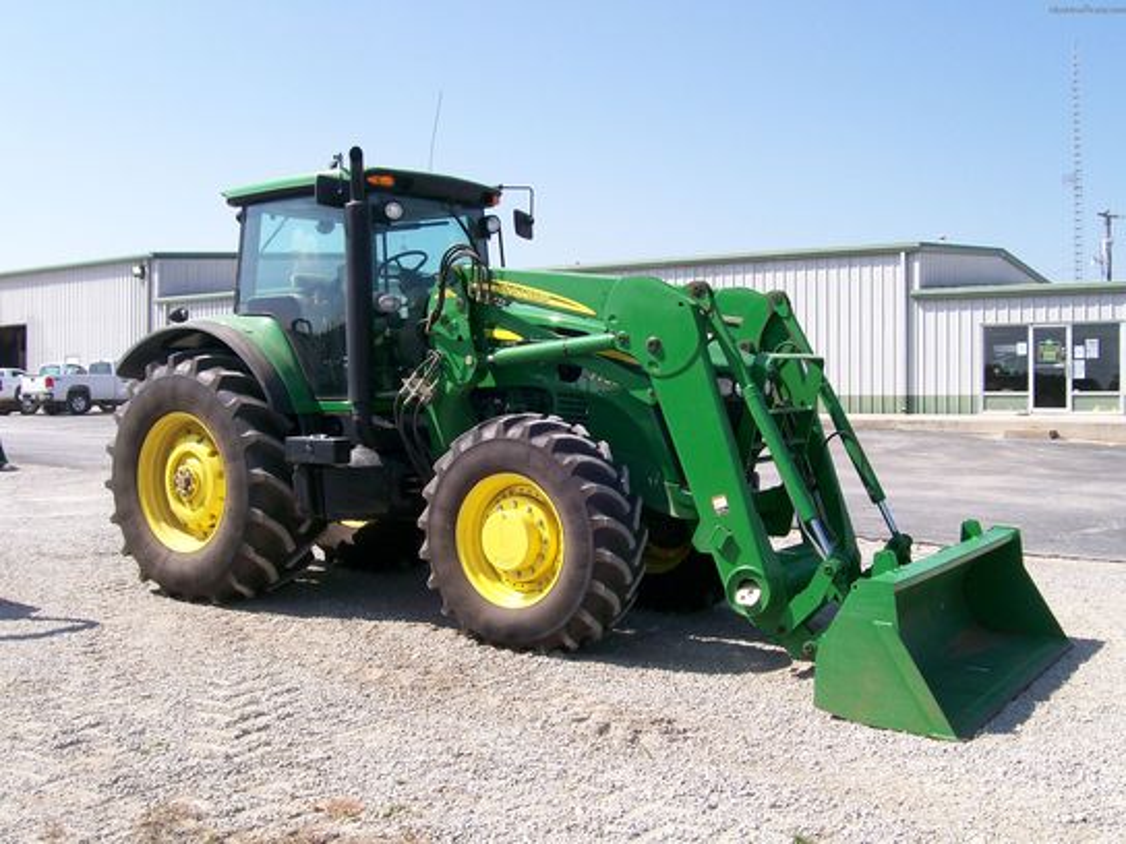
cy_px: 422
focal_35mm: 36
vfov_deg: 39.7
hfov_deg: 51.4
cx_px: 563
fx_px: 1171
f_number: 4.8
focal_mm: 6
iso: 80
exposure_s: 1/450
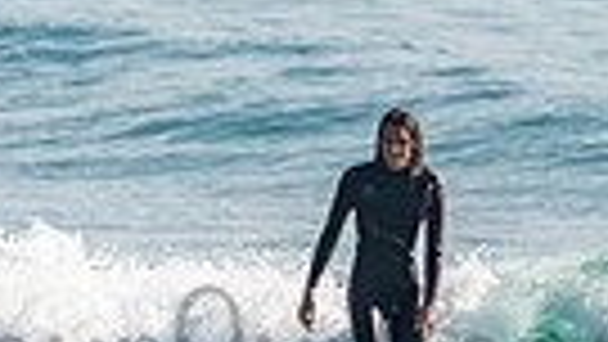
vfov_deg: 0.5
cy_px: 317
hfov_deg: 1.0
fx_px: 36281
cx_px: 369
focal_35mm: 2250
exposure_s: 1/2000
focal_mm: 500
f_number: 5.6
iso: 180
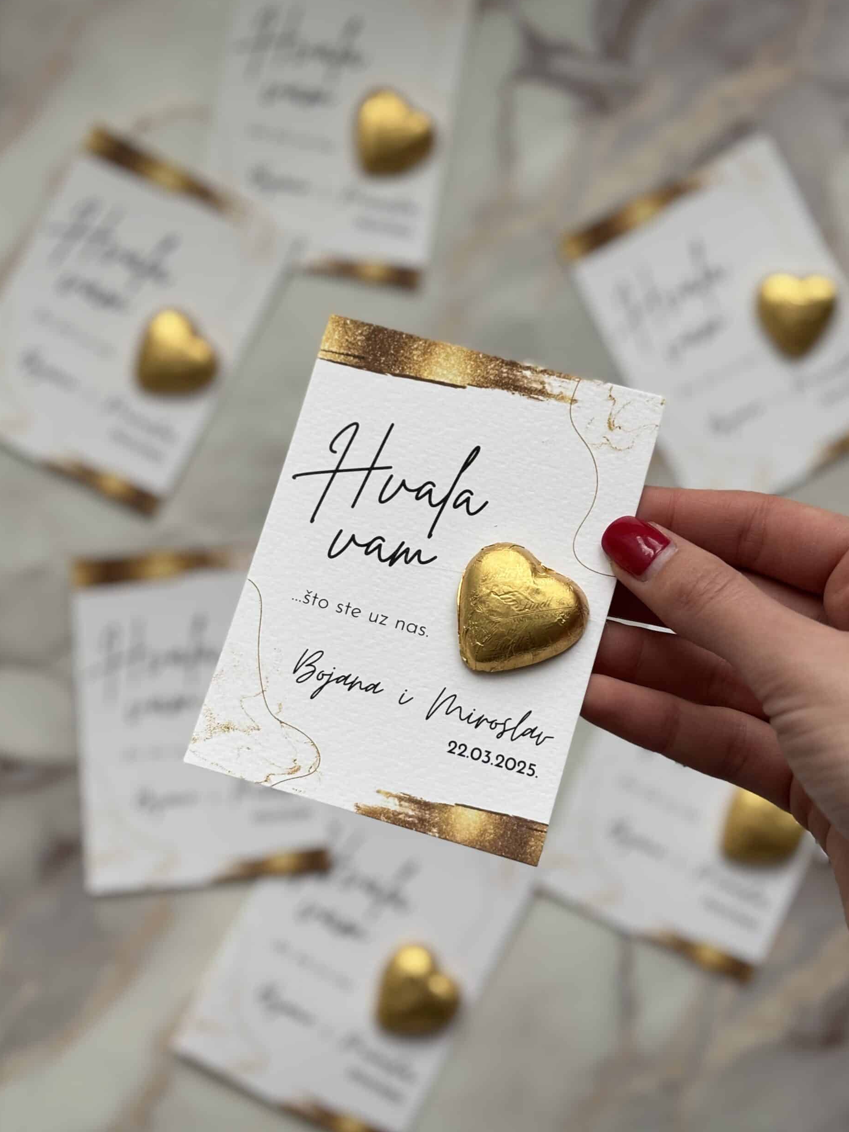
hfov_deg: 27.0
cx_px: 424
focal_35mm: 54
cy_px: 582
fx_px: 1766
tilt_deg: -84.8
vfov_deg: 35.5
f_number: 1.6
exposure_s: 1/60
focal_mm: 5.96
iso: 50
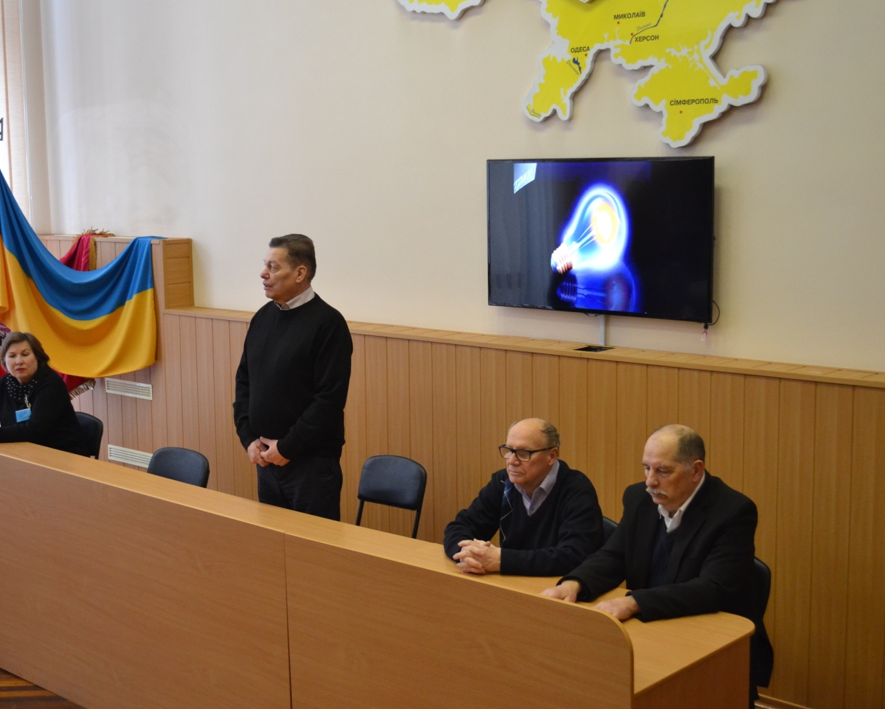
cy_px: 355
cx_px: 360
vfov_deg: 30.5
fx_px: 1299
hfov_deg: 37.5
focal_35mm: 50
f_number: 4.5
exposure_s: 1/60
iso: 1600
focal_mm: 29
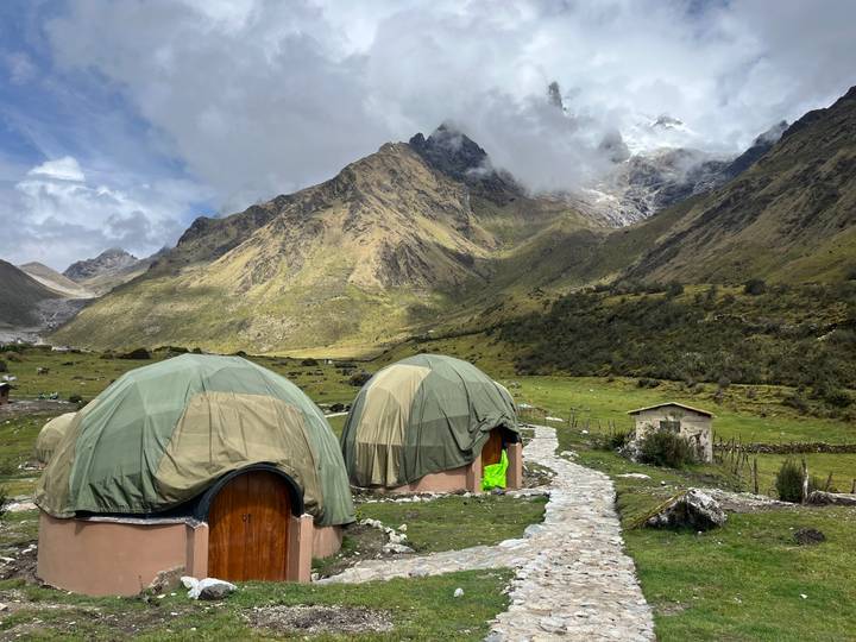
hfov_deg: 67.3
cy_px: 321
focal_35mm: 26
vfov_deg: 53.1
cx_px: 428
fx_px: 643
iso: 50
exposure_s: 1/3623
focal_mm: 5.1
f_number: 1.6
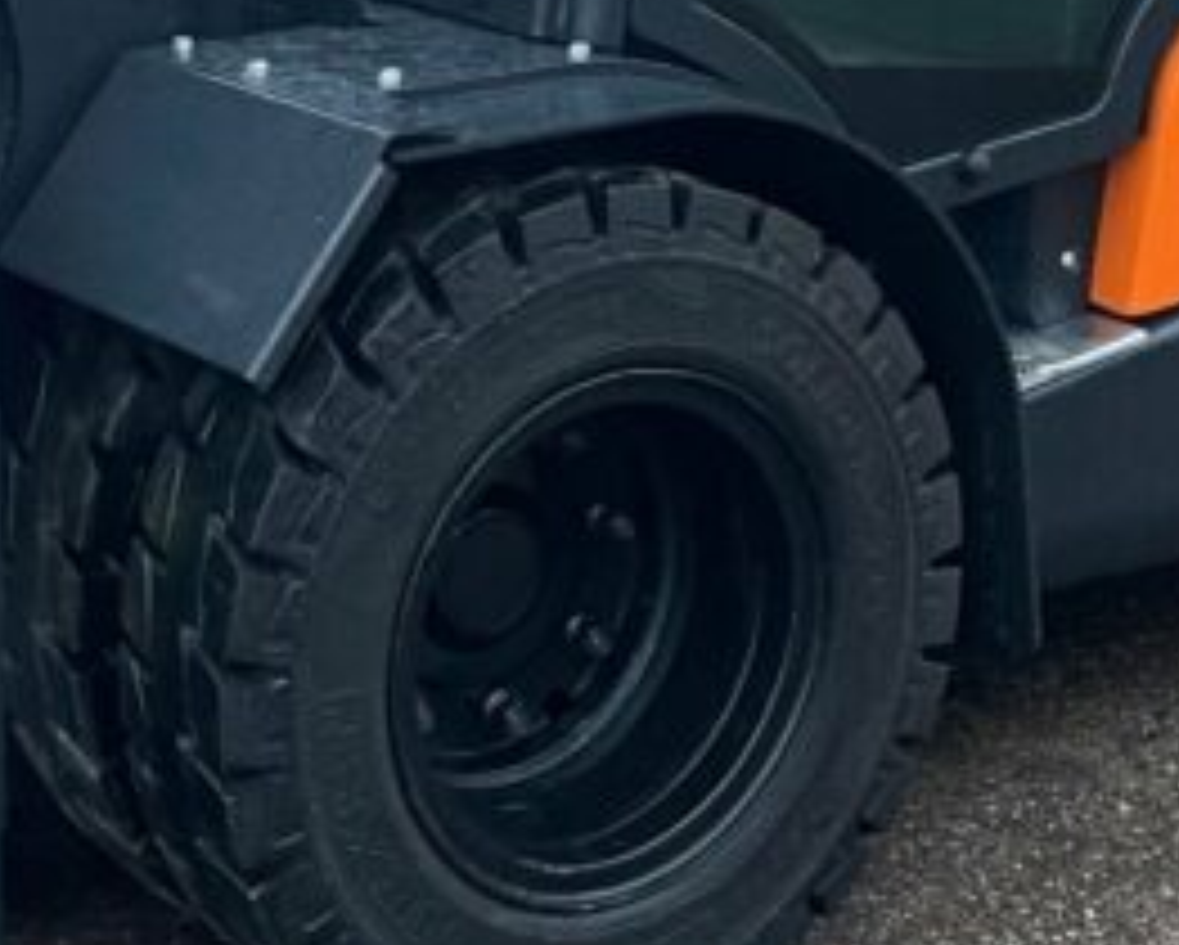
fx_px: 3457
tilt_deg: -5.7
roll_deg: -0.8
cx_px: 274
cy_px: -144
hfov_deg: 19.2
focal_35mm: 99
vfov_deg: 15.1
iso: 640
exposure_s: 1/39
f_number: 1.6
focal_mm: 5.1
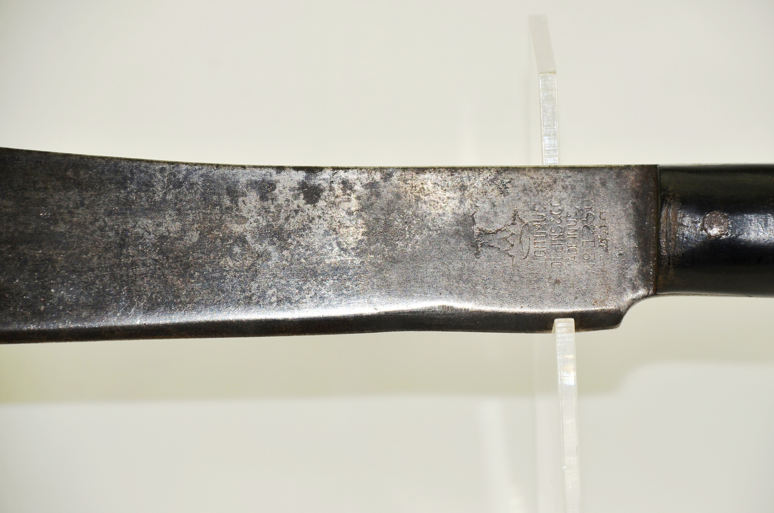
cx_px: 387
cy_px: 256
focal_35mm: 202
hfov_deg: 10.2
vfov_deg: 6.8
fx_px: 4345
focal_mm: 135
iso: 200
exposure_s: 1/160
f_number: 5.6
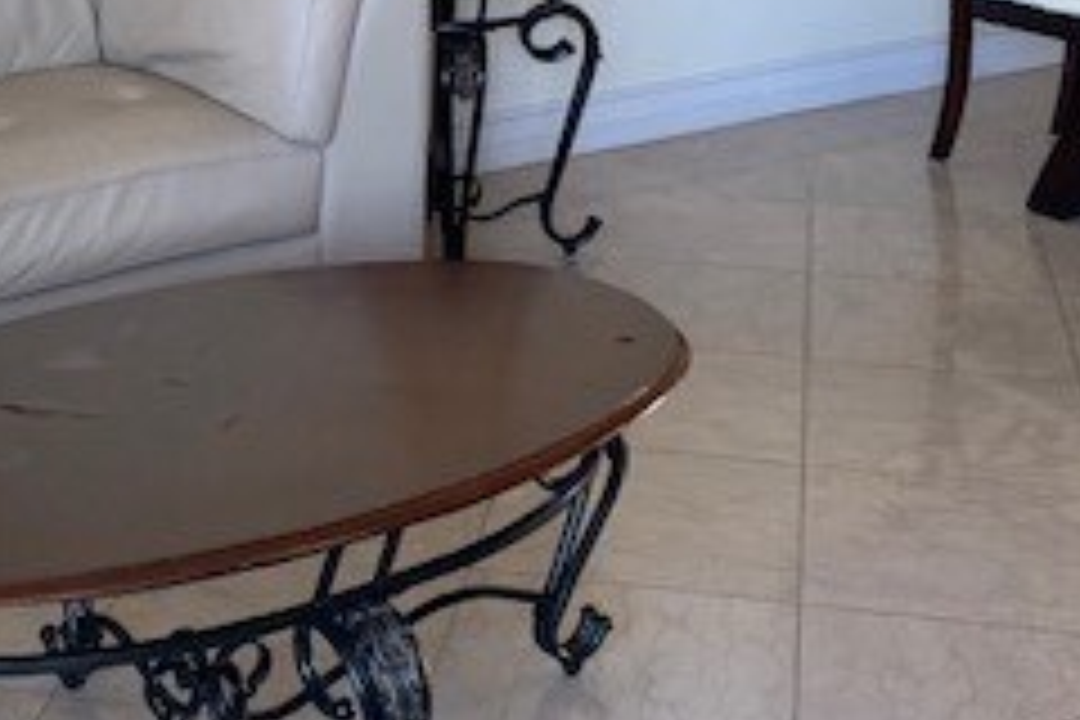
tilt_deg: -7.8
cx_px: 261
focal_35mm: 72
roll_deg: +0.4
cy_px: -126
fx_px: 2160
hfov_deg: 27.7
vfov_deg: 18.1
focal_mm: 4.25
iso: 100
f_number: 1.8
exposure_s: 1/77
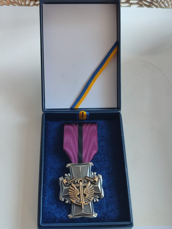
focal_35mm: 25
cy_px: 114
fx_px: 166
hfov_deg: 54.9
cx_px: 86
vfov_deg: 69.4
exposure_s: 1/50
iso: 337
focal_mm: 5.95
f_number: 1.89
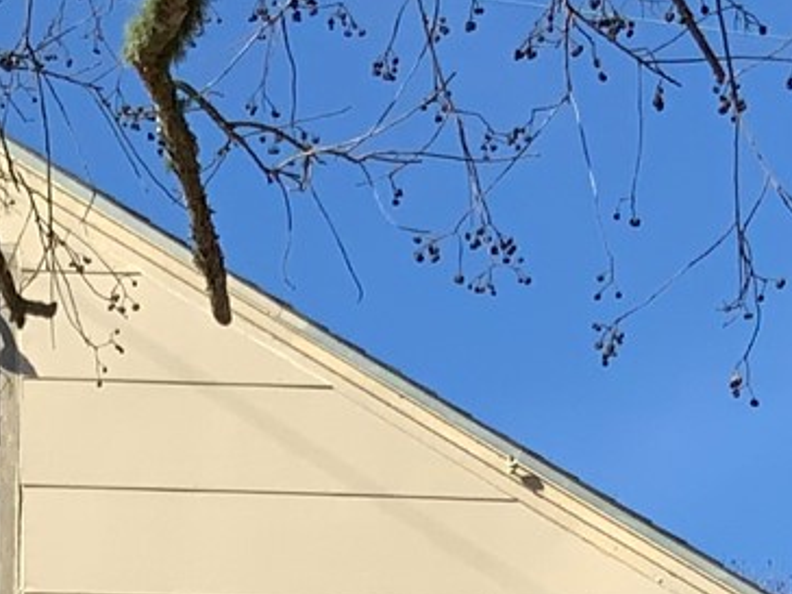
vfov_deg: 8.5
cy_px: 1338
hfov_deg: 12.1
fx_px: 3729
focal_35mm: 163
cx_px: 289
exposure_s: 1/1786
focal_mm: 3
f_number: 1.8
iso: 16
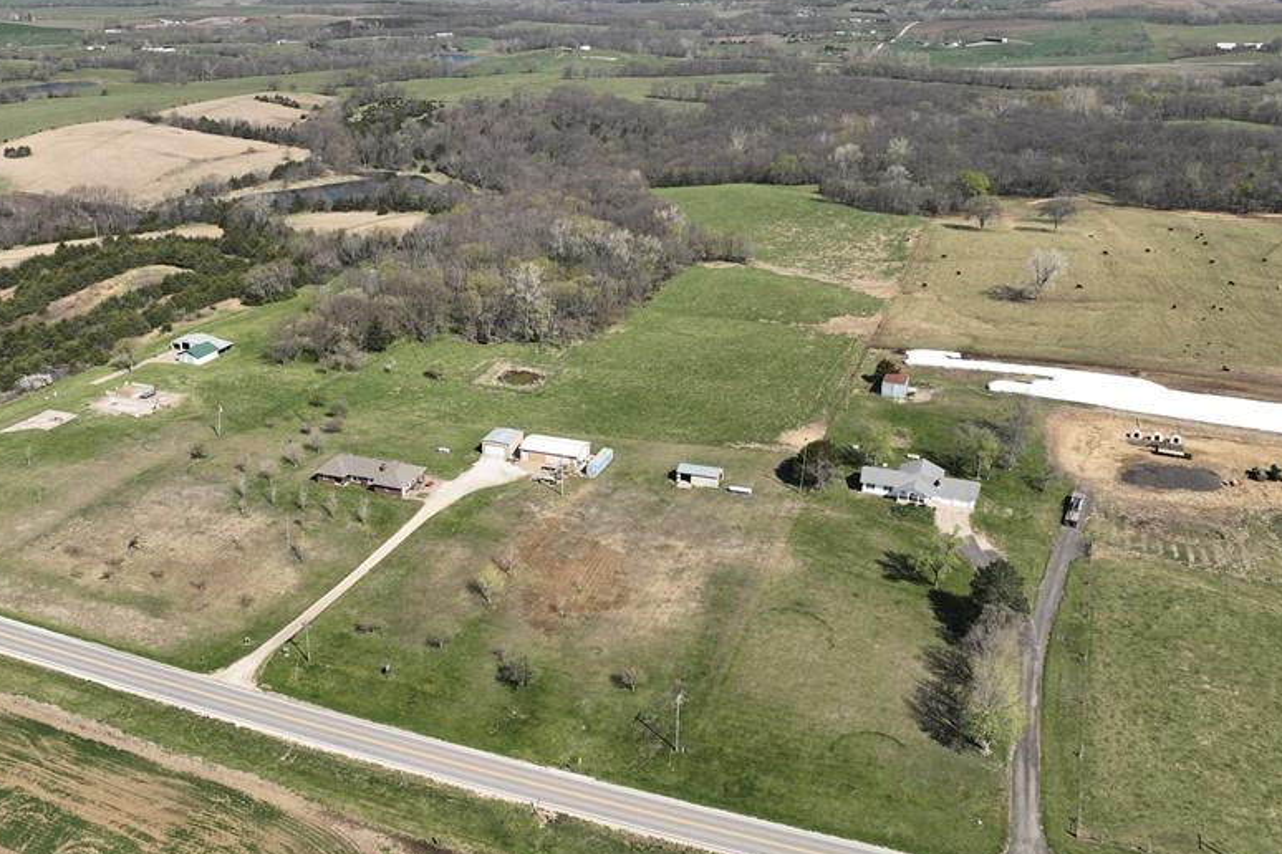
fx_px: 1175
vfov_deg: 40.0
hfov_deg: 57.0
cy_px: 426
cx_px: 558
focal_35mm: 33
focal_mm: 12.29
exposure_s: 1/100
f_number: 2.8
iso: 100
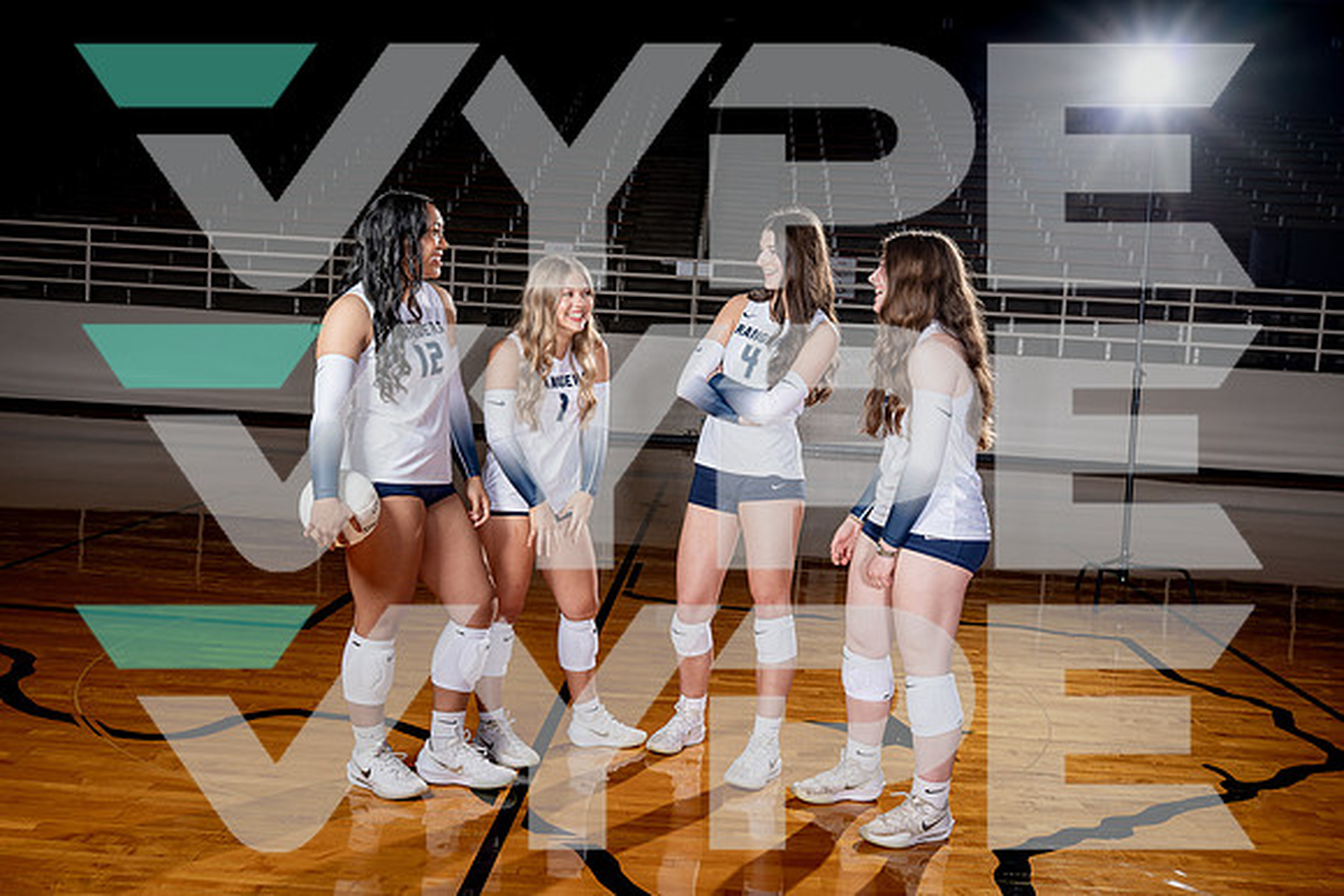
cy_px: 448
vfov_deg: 37.9
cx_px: 672
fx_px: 1307
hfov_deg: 54.4
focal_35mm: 35
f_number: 8
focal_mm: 35
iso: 100
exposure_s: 1/250
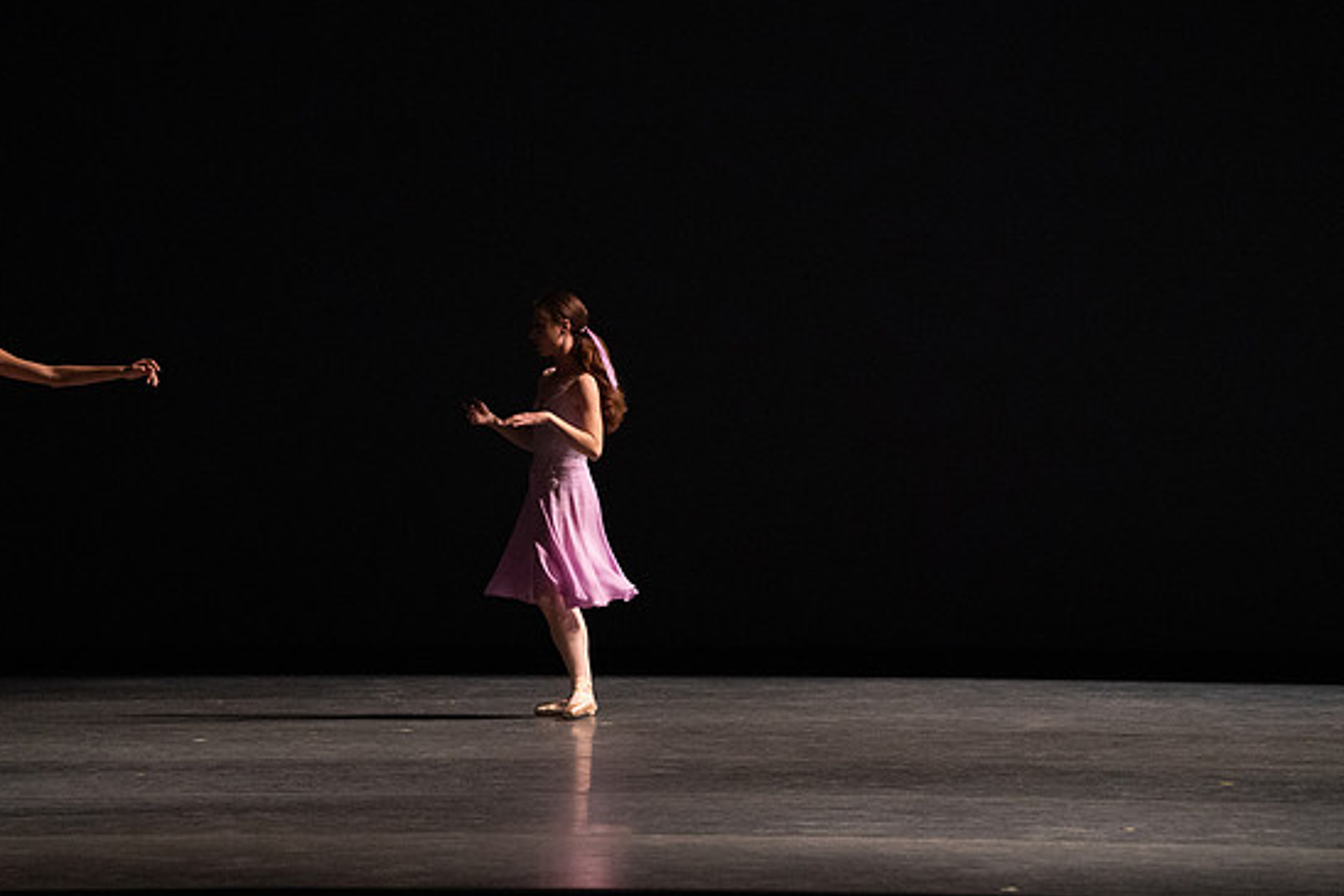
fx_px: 7916
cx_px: 636
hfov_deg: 9.7
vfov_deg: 6.5
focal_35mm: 212
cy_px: 438
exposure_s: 1/400
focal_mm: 200
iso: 12800
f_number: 5.6
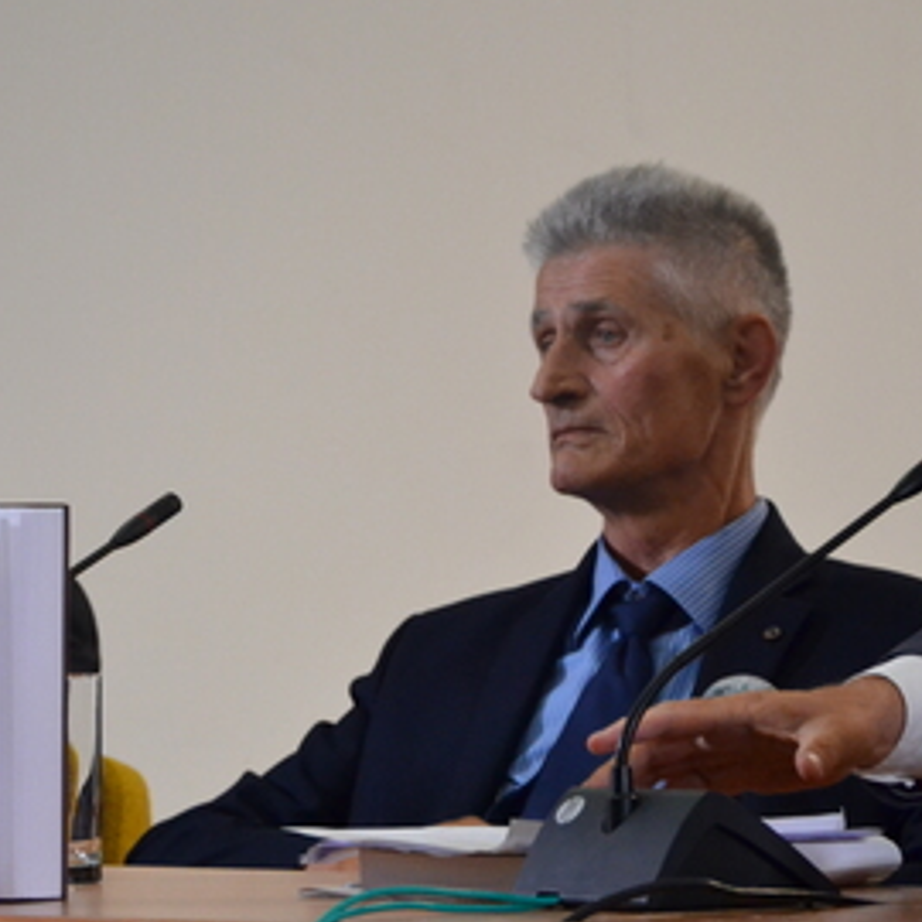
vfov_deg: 6.4
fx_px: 8283
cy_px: 584
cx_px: 241
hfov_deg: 6.4
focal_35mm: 275
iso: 2500
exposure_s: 1/60
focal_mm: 105
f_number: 5.6
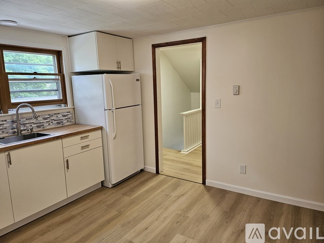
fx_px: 225
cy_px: 122
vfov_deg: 56.8
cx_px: 162
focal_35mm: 24
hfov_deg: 71.6
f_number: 1.8
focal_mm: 5
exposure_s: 1/55
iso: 80
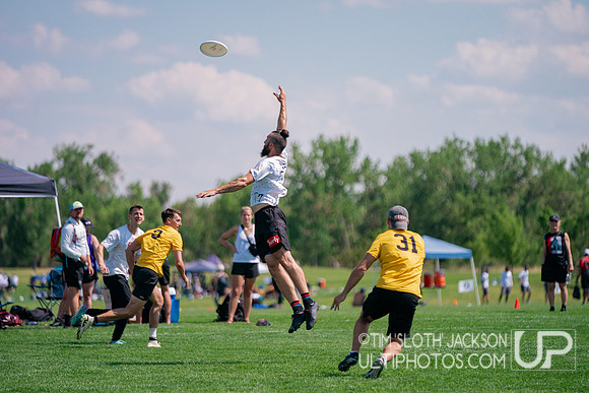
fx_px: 3273
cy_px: 196
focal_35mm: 200
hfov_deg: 10.3
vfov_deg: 6.9
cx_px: 294
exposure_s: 1/16000
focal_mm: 200
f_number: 2.8
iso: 640
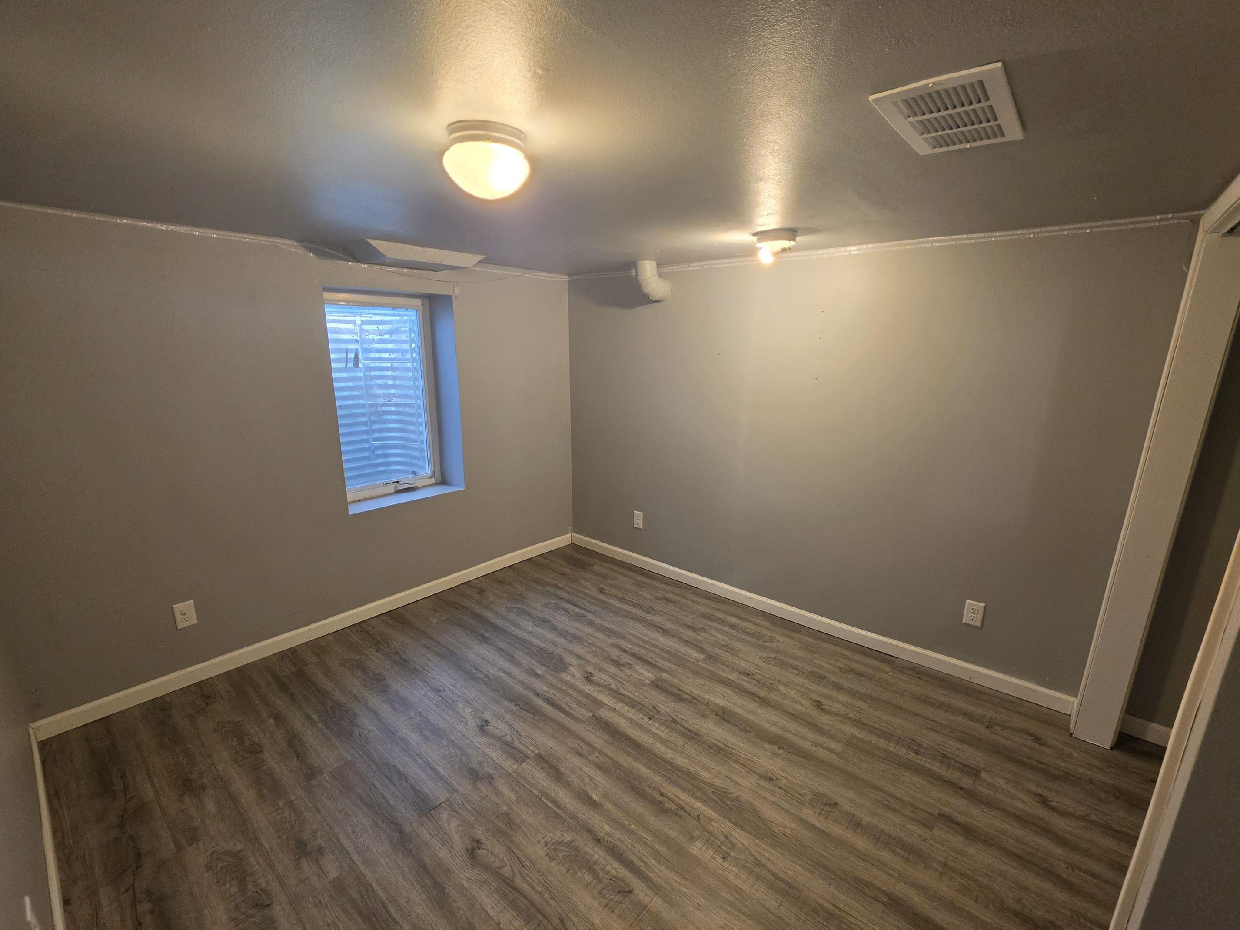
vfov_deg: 85.5
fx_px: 501
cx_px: 621
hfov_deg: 102.1
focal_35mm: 14
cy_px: 496
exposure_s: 1/60
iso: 200
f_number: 1.9
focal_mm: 2.2
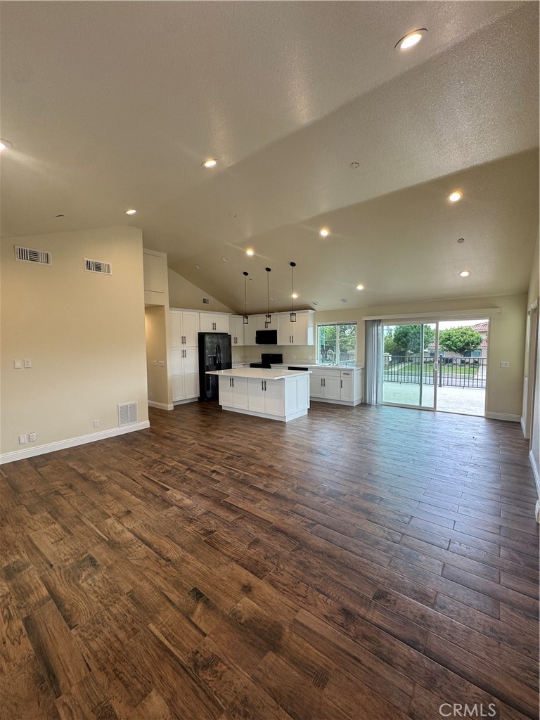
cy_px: 360
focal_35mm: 14
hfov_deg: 85.7
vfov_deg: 102.1
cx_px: 270
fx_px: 291
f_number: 2.2
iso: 80
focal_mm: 2.22
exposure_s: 1/120
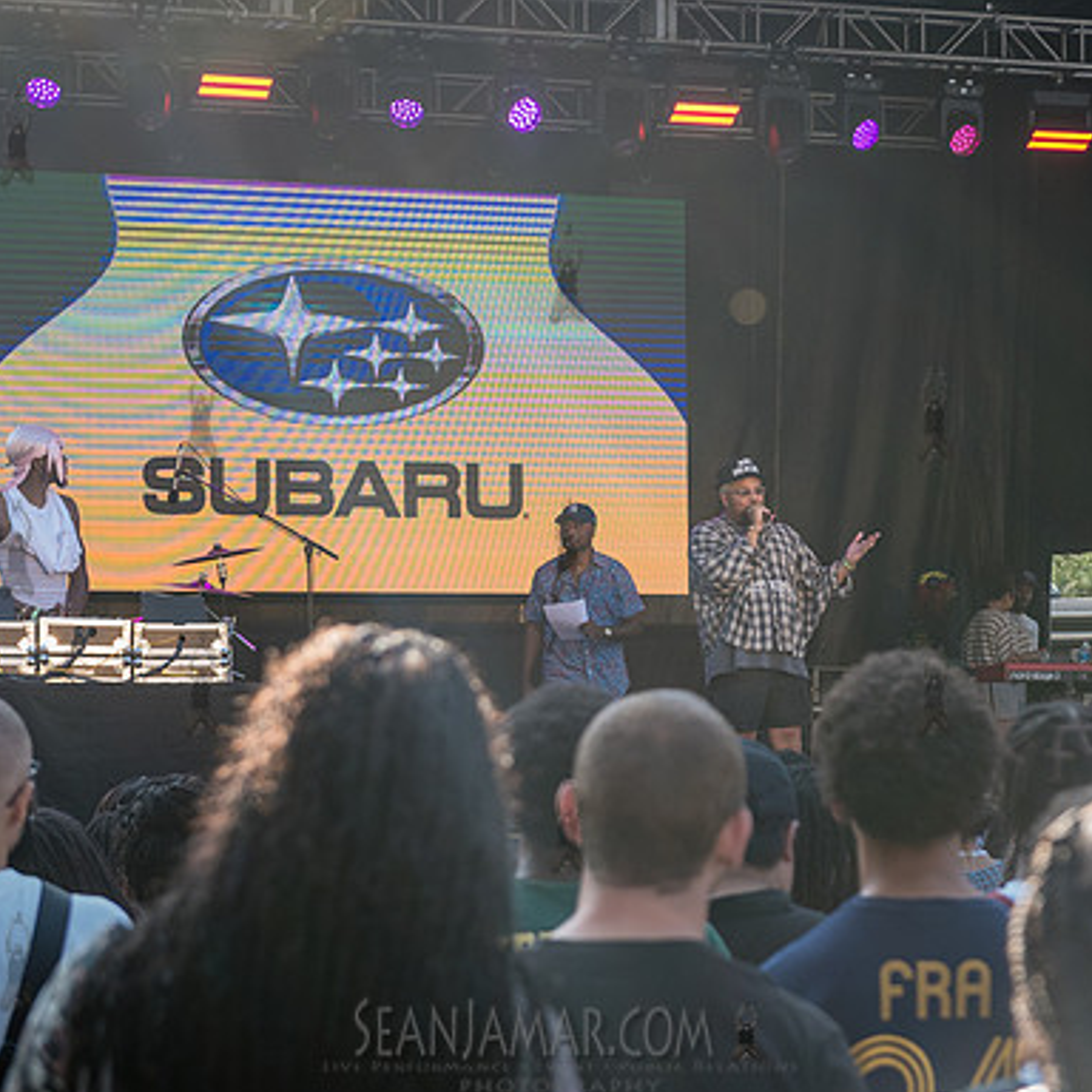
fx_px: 3783
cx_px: 700
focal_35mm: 106
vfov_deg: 16.4
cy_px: 590
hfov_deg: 16.4
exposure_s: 1/1000
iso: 1000
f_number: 4
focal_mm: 70
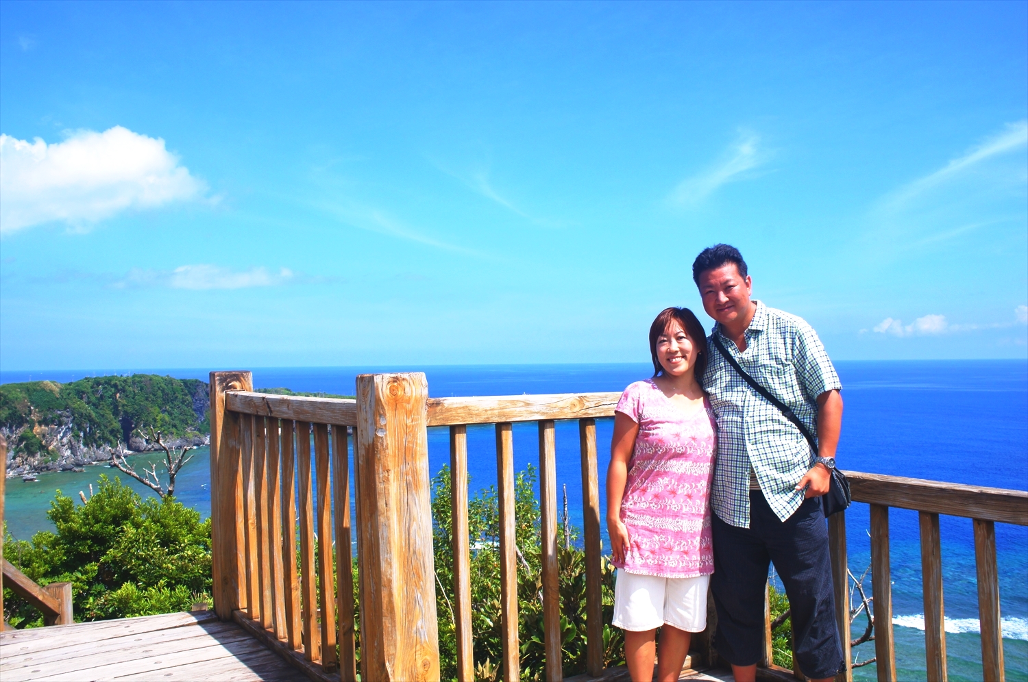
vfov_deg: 39.9
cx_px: 514
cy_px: 341
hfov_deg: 57.3
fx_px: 941
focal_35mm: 33
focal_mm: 22
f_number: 13
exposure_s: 1/250
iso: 200
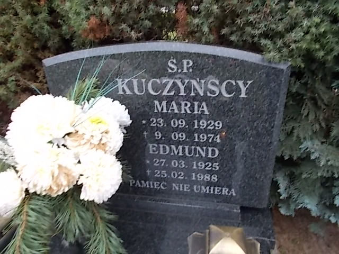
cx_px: 170
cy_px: 127
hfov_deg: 67.3
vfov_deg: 53.1
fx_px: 255
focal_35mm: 26
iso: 200
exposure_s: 1/25
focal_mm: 4.6
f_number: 3.2
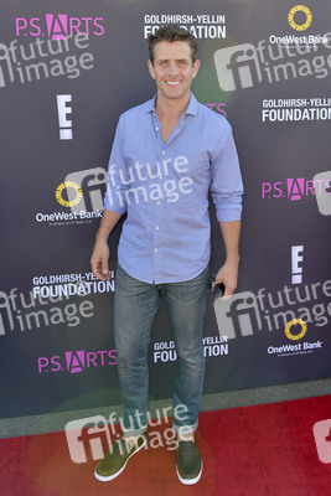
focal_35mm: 27
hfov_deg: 48.0
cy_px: 248
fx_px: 372
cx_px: 166
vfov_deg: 67.4
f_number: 4.5
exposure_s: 1/320
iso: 400
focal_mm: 27
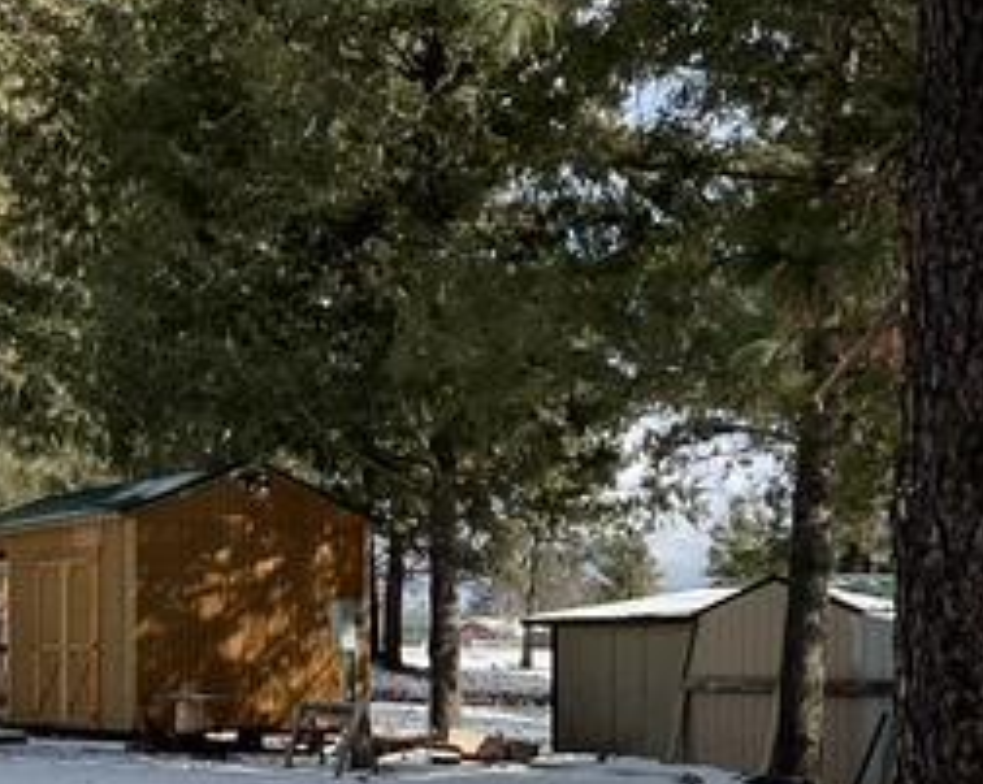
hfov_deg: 26.3
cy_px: 702
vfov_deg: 20.8
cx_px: 335
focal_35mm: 72
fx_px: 2092
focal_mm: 3
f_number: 1.8
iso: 16
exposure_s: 1/2058
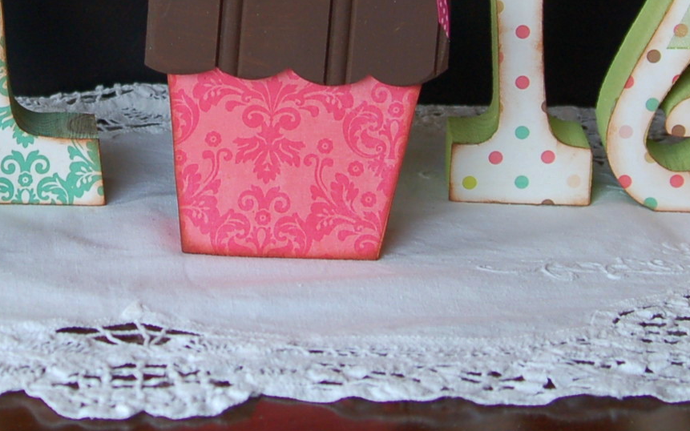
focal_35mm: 112
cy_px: -152
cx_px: 179
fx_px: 2106
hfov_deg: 18.5
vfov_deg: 11.3
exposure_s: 1/100
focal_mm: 28
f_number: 5
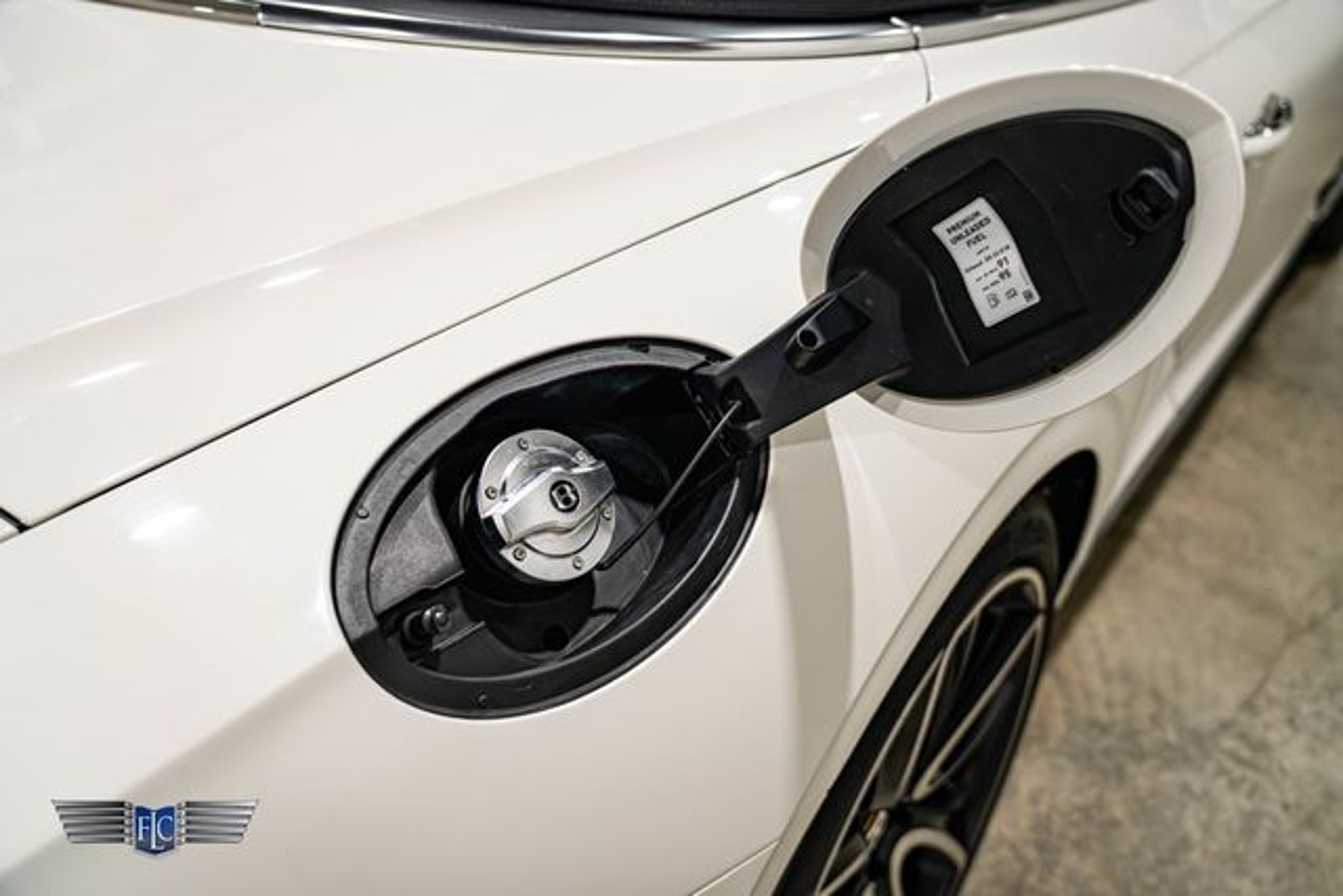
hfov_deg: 61.9
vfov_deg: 43.6
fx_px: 1119
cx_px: 672
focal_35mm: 30
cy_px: 448
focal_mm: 30
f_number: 4
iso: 1600
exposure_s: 1/125
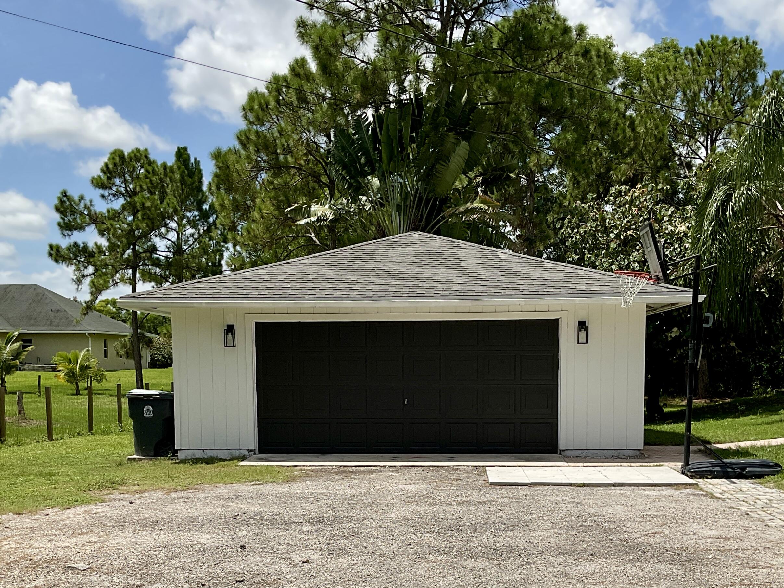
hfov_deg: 61.7
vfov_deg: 48.2
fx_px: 657
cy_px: 294
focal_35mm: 29
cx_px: 392
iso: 16
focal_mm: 3
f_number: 1.8
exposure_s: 1/2959
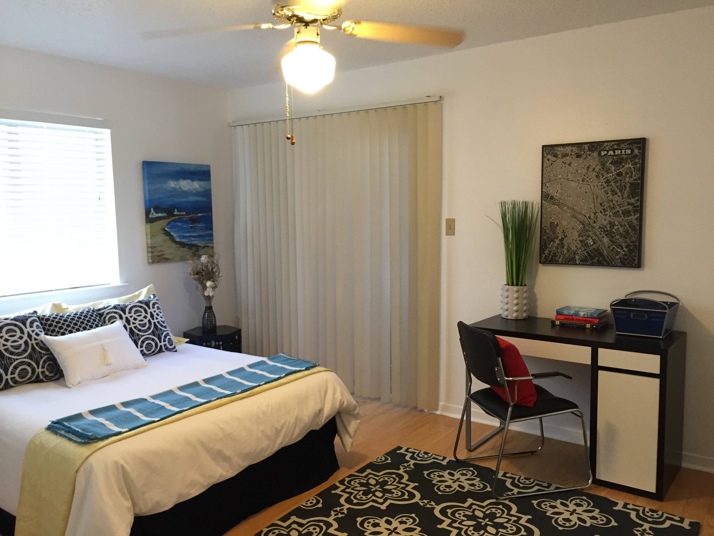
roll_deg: +0.1
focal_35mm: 29
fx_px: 598
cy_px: 268
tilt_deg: -5.4
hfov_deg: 61.7
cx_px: 357
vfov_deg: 48.2
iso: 125
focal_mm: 4.15
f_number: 2.2
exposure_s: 1/30
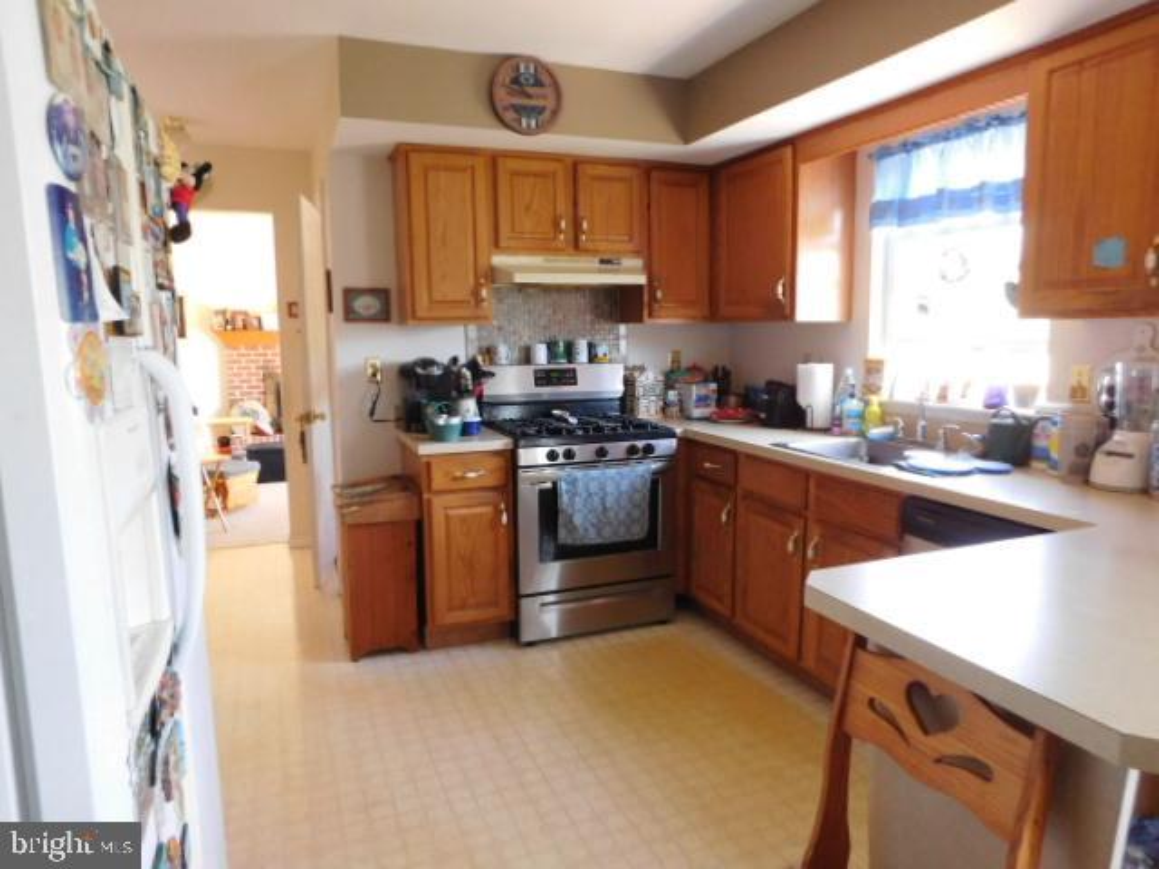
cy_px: 434
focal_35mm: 23
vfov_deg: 58.9
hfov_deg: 73.9
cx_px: 580
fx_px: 770
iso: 400
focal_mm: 4
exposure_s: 1/20
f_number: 3
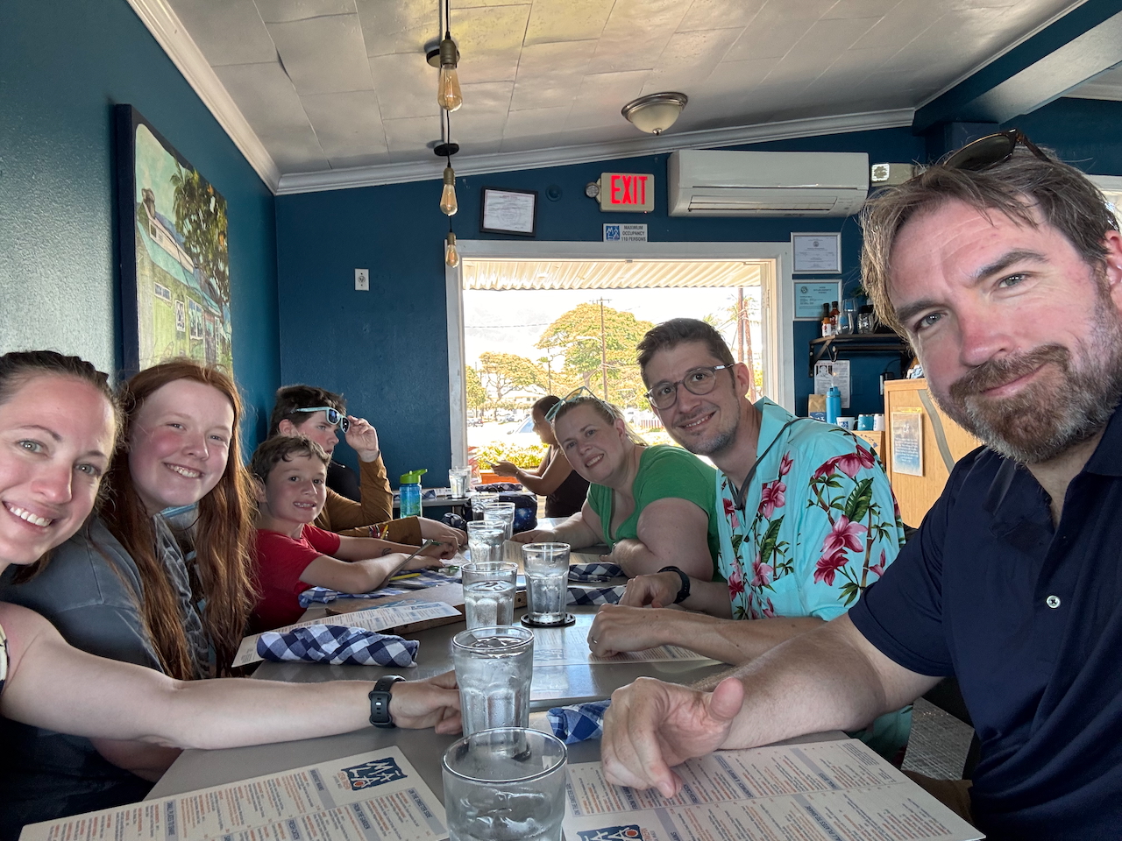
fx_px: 745
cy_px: 420
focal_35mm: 23
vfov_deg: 58.9
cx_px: 561
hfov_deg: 73.9
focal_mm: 2.69
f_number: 1.9
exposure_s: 1/61
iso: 80
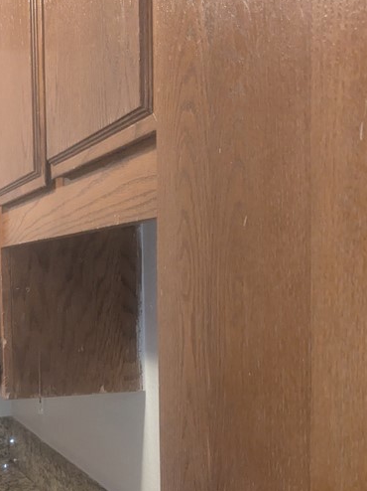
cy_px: 321
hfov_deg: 25.7
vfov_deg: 34.1
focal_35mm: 56
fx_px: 792
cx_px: 89
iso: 760
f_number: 1.73
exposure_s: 1/120
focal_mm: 4.38
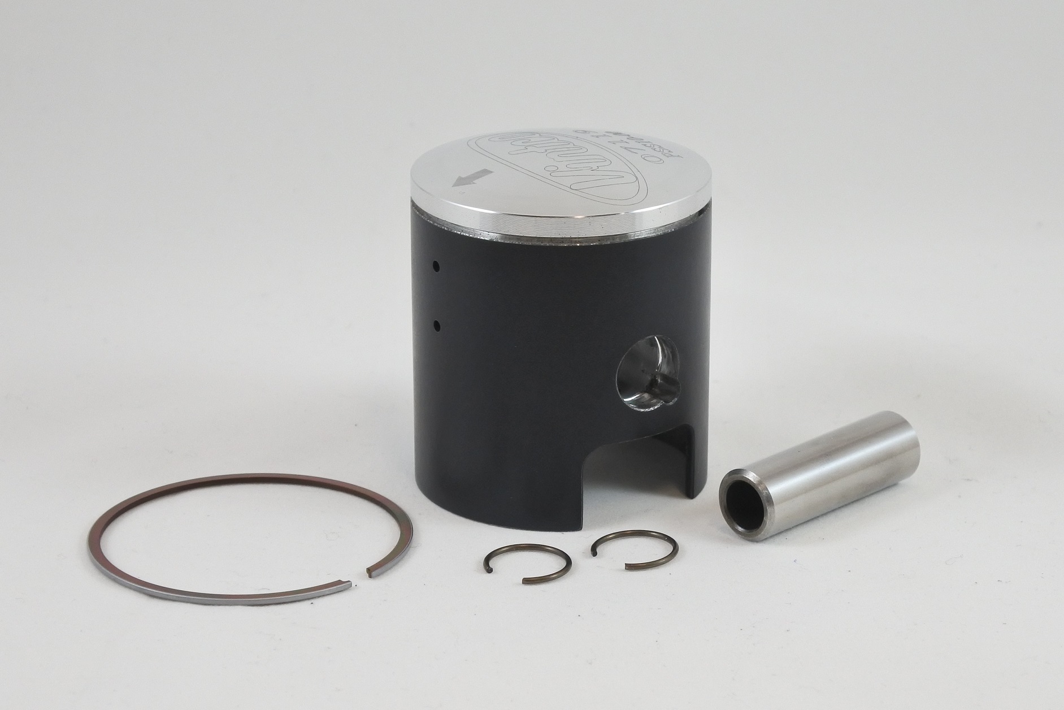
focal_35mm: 60
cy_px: 355
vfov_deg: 22.6
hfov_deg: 33.4
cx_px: 532
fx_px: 1773
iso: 400
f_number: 4.8
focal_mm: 22.3
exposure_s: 1/125
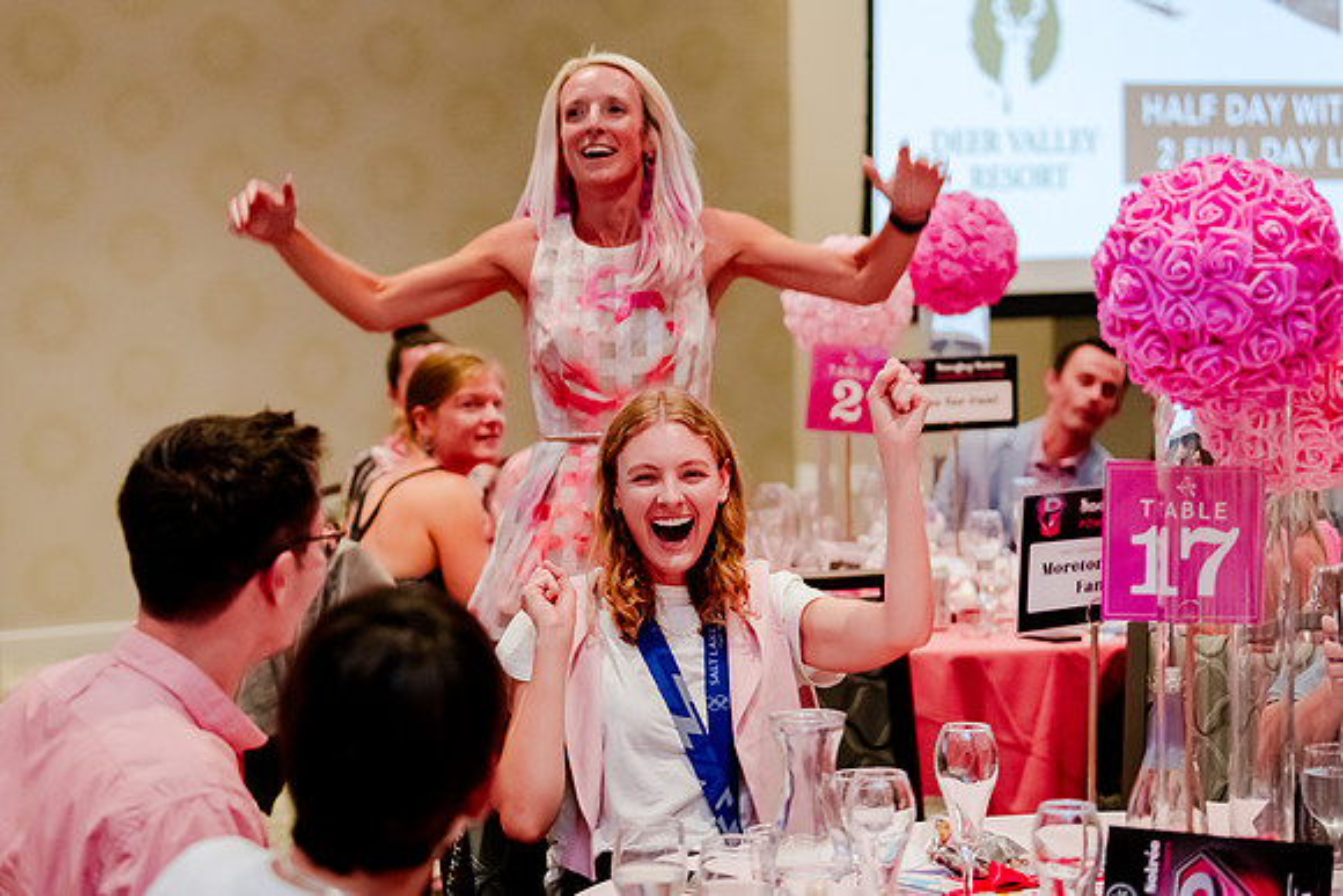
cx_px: 597
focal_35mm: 83
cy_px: 470
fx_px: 3099
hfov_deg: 24.4
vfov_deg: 16.5
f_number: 2.8
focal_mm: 72
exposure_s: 1/250
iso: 4000
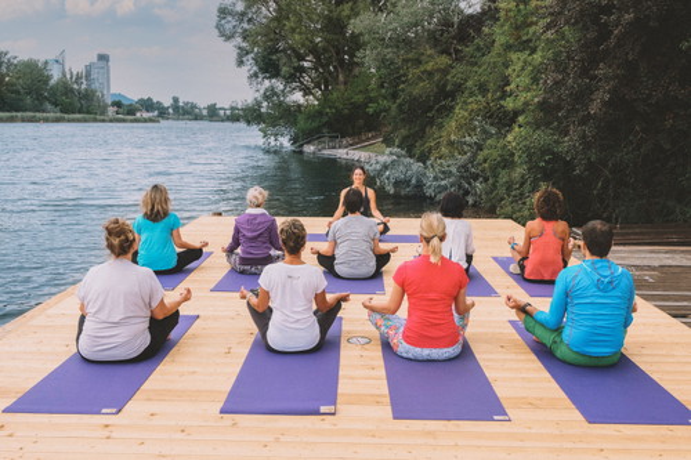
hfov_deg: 54.5
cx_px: 346
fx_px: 672
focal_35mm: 35
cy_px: 230
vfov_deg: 37.8
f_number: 5.6
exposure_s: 1/400
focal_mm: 23.2
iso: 400
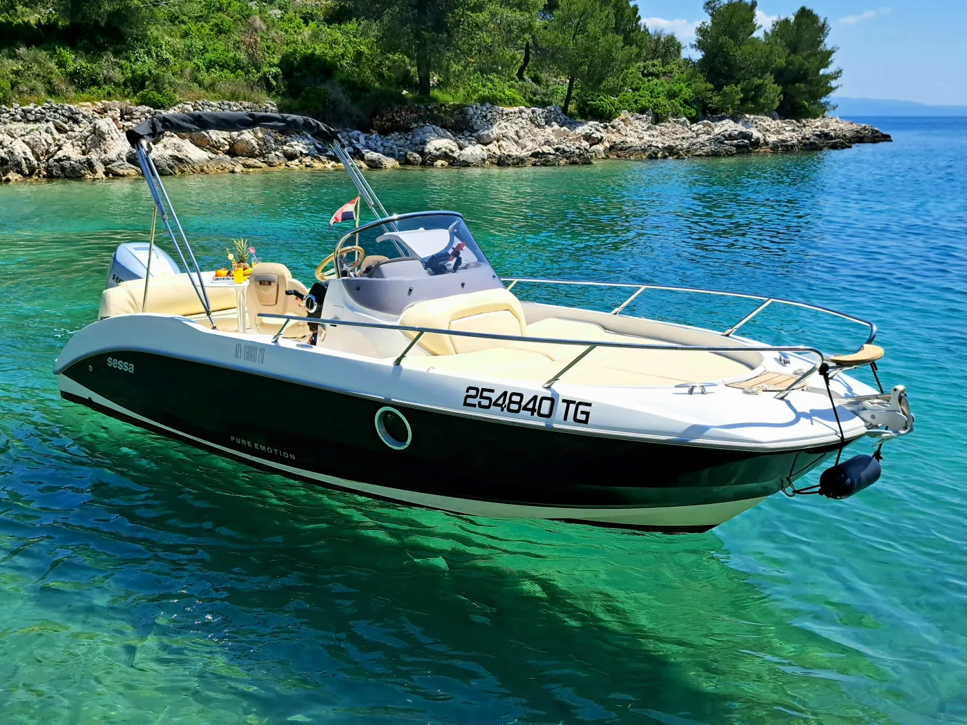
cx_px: 484
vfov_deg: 56.8
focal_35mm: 24
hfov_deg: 71.6
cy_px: 362
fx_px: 670
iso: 50
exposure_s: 1/1429
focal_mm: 5.23
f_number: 1.8
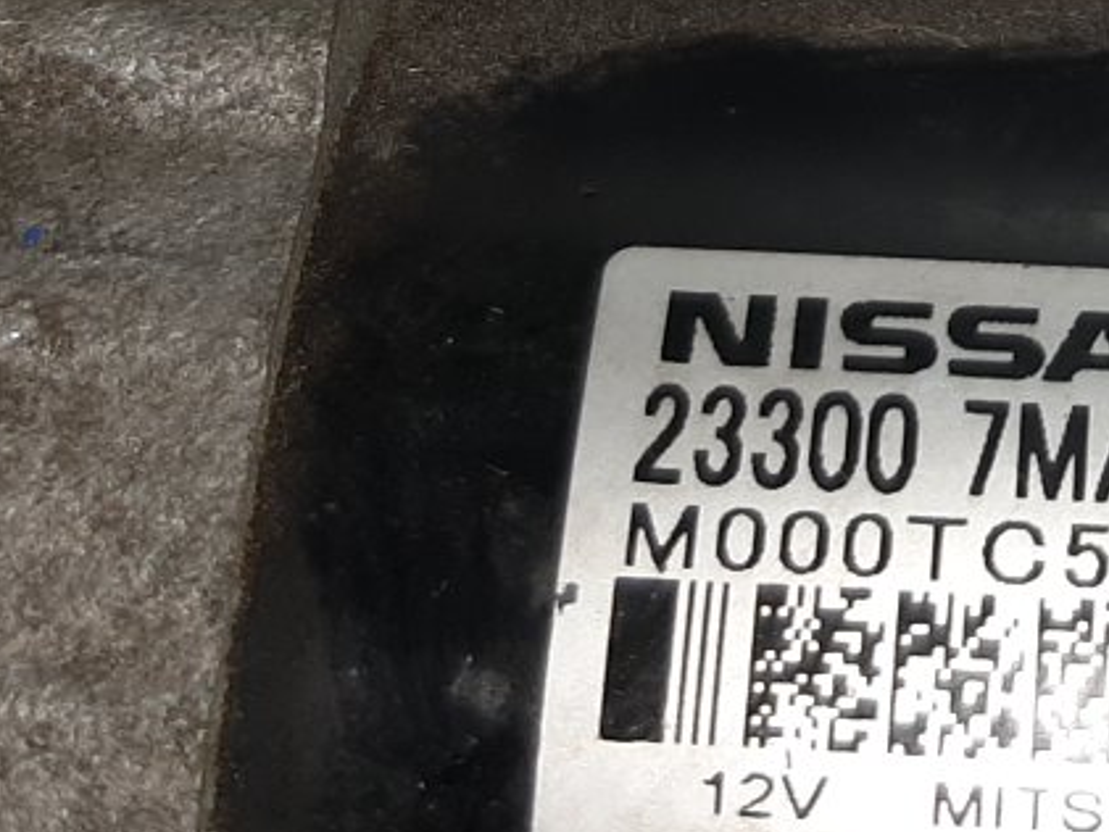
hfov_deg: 21.1
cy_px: -213
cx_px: 1156
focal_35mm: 89
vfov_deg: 15.9
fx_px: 2852
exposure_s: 1/100
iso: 49
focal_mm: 3.93
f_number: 1.7
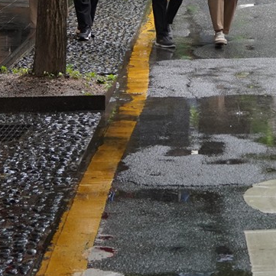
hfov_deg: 10.5
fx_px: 1488
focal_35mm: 165
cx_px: 247
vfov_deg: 10.0
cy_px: -222
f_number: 5.6
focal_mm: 35
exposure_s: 1/100
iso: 800
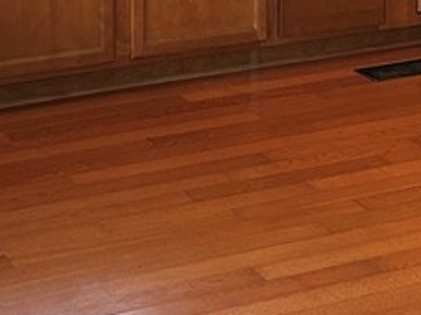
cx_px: 194
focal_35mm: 117
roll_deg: +0.7
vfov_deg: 11.9
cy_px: -206
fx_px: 1423
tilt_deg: -6.6
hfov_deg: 16.8
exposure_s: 1/60
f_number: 1.5
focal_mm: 5.7
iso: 320
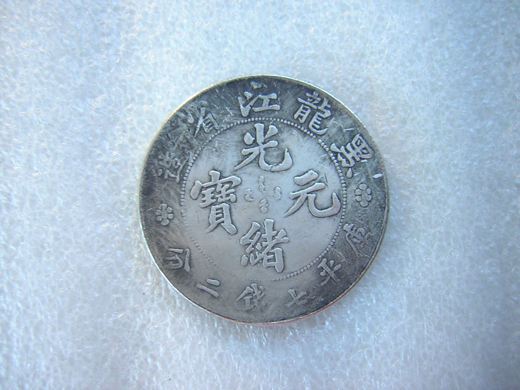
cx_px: 260
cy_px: 195
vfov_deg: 39.7
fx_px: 541
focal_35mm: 36
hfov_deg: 51.4
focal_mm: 4.7
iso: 50
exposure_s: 1/18.8
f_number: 2.6
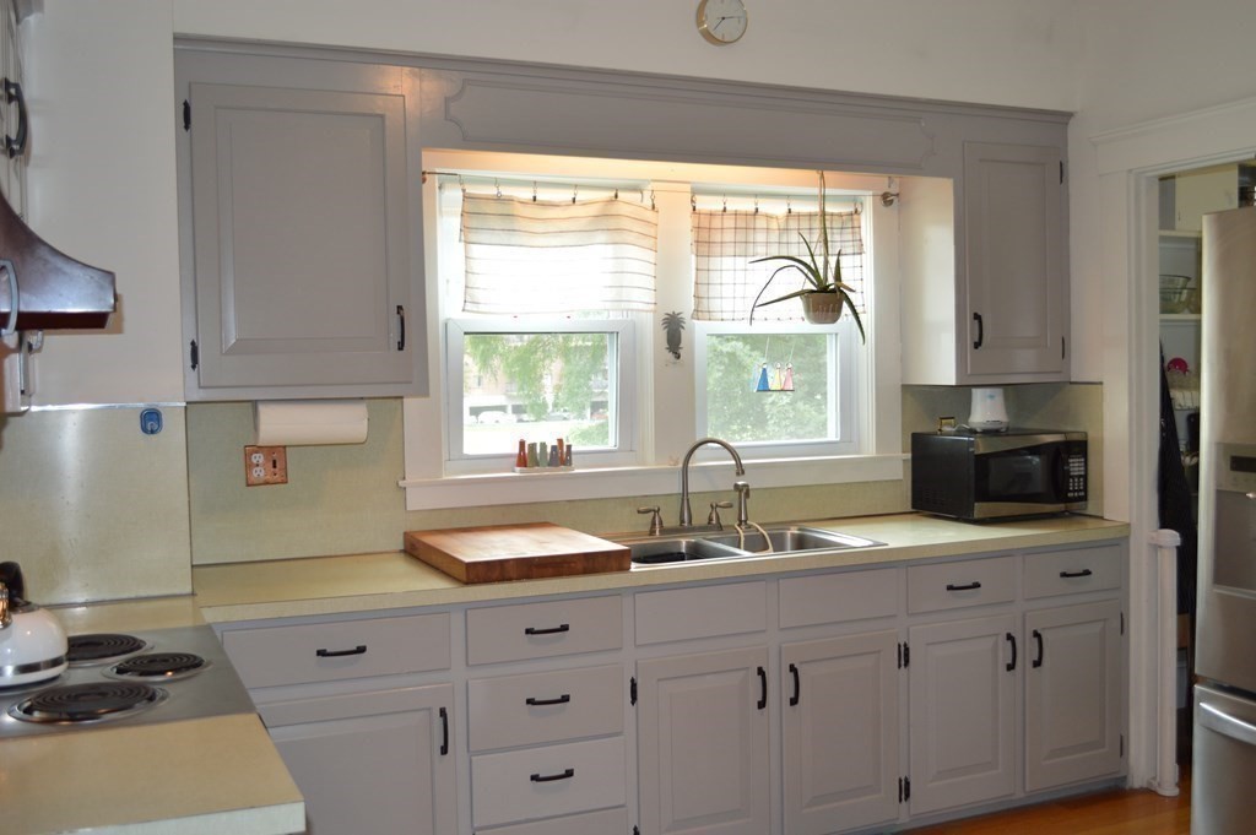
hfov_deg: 53.2
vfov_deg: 36.8
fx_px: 1255
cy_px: 418
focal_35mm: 36
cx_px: 628
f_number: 4
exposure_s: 1/80
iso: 400
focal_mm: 24
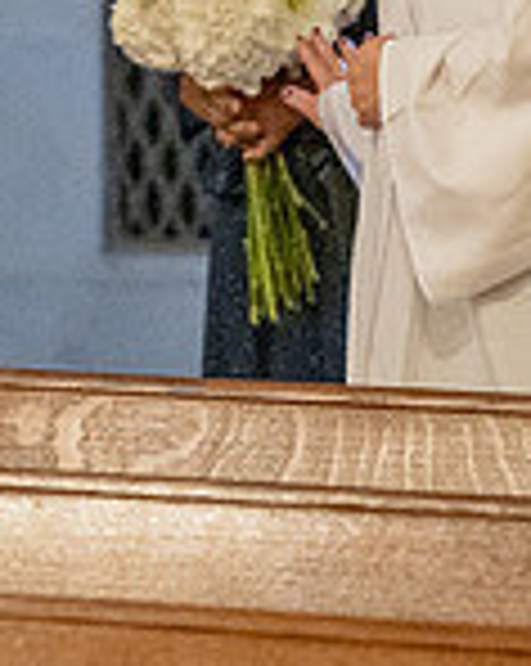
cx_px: -490
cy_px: -226
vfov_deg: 3.7
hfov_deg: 3.0
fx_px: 10217
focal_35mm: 519
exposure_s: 1/200
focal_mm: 120
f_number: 4
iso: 3200
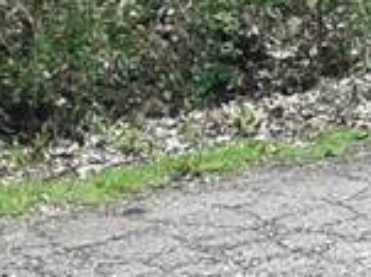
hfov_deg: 8.5
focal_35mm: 224
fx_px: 2399
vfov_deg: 6.2
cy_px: -478
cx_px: 654
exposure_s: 1/753
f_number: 2.2
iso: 50
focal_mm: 3.3
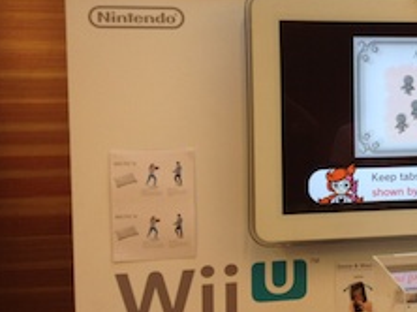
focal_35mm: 79
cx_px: 458
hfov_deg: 23.3
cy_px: 134
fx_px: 951
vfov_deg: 18.6
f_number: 2.4
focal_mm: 4.28
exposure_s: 1/60
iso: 80
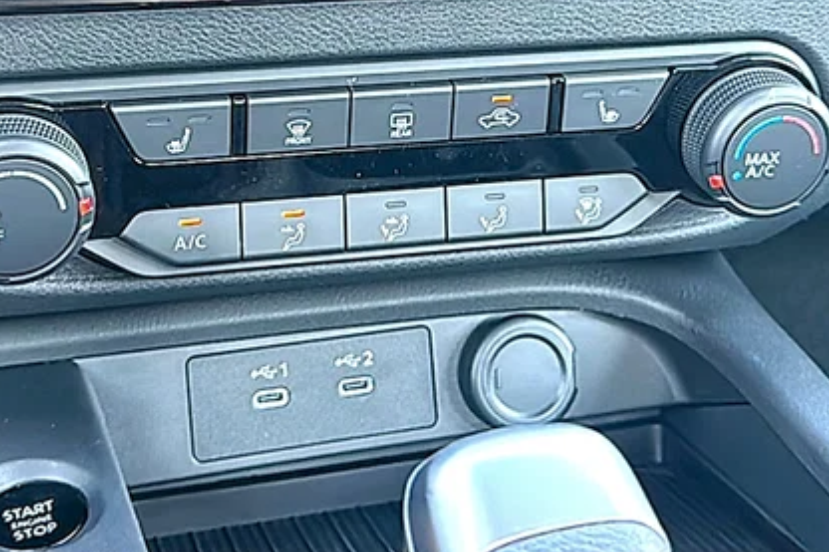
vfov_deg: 21.0
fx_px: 1450
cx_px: 420
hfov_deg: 31.9
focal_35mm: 63
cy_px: 35
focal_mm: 6.86
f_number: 1.78
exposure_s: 1/83
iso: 125
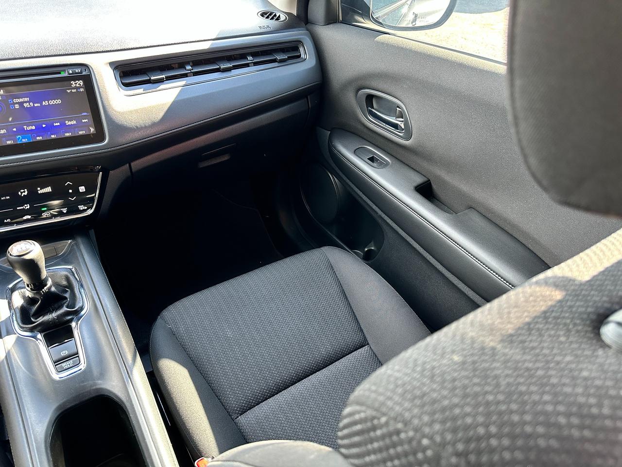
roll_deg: -5.9
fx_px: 431
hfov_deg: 71.6
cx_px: 311
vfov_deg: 56.8
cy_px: 234
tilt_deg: -38.0
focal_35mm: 24
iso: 250
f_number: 1.78
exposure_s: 1/68
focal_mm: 6.86
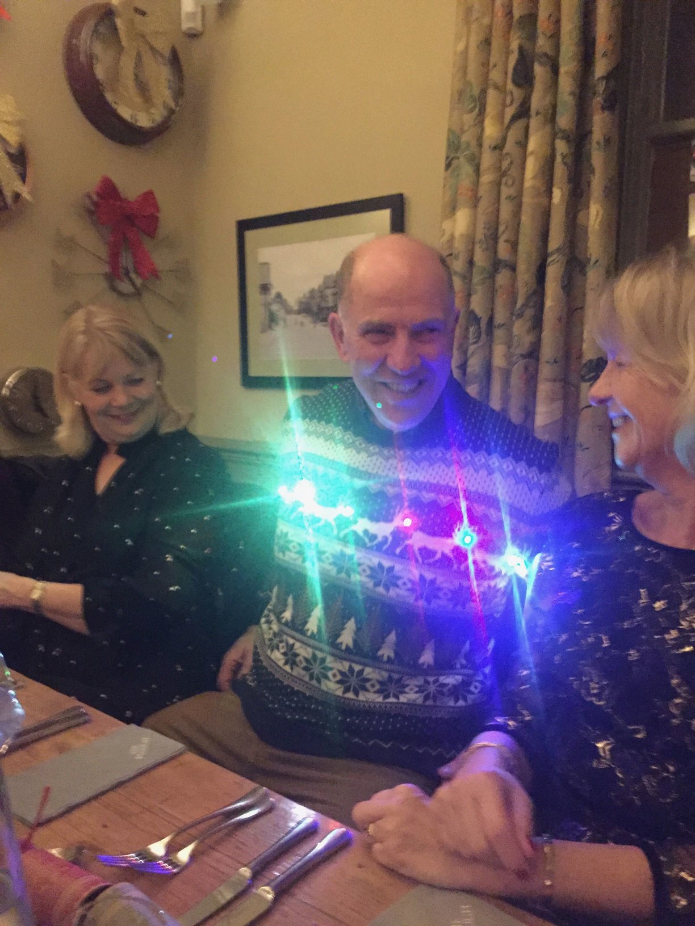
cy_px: 463
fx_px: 776
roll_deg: -0.9
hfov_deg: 48.2
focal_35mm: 29
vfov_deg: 61.7
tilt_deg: -7.2
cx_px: 348
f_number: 2.2
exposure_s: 1/17
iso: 1250
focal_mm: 4.15
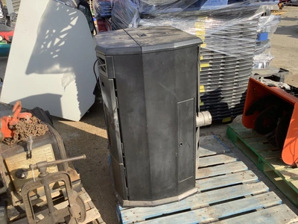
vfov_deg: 45.4
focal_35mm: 31
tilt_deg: -24.3
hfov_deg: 58.4
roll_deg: +1.1
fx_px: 267
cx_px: 149
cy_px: 112
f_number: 2.4
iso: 25
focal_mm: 3.3
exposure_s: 1/497
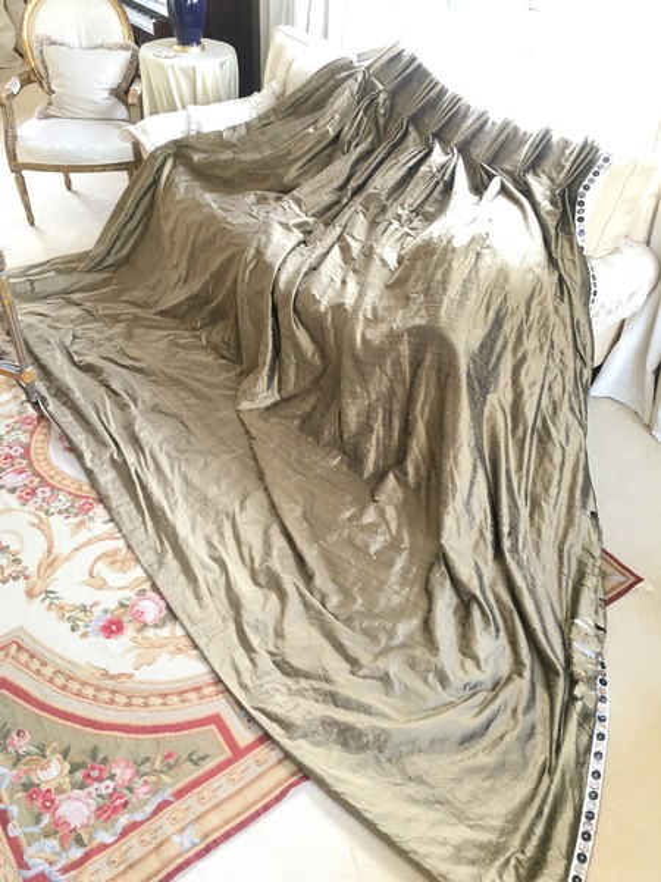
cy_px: 441
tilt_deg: -40.3
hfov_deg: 48.2
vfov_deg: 61.7
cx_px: 330
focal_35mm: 29
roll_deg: -1.1
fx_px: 738
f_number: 2.2
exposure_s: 1/33
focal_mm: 4.15
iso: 100
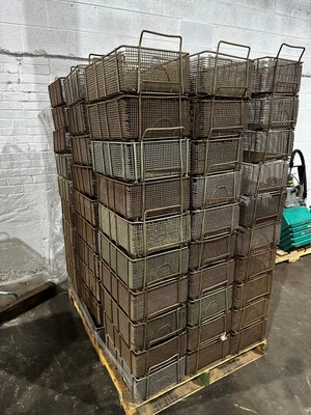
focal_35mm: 24
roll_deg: -0.1
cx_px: 156
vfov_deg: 71.6
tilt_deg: -15.3
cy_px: 208
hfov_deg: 56.8
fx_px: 287
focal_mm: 6.86
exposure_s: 1/60
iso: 500
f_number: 1.78
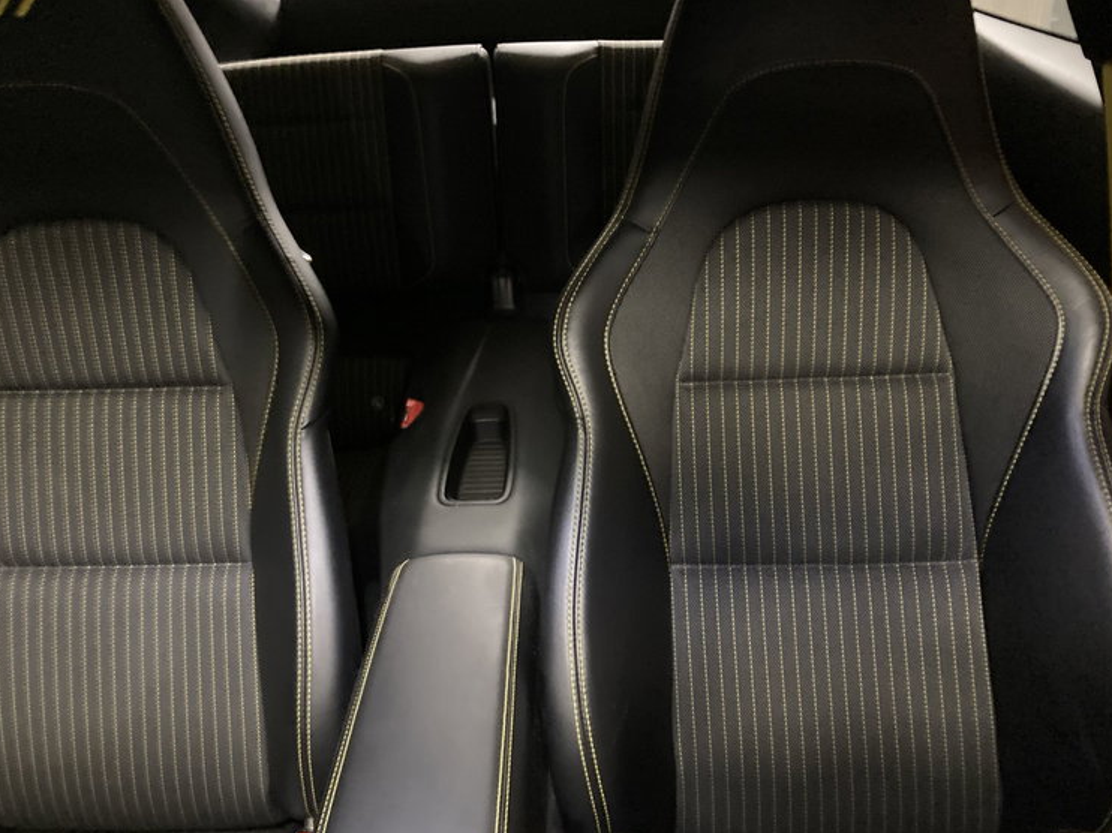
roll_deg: +2.9
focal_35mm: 29
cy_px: 418
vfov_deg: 48.2
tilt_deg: -24.2
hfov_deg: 61.7
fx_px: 931
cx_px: 568
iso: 1000
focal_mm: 3.99
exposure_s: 1/17
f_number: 1.8
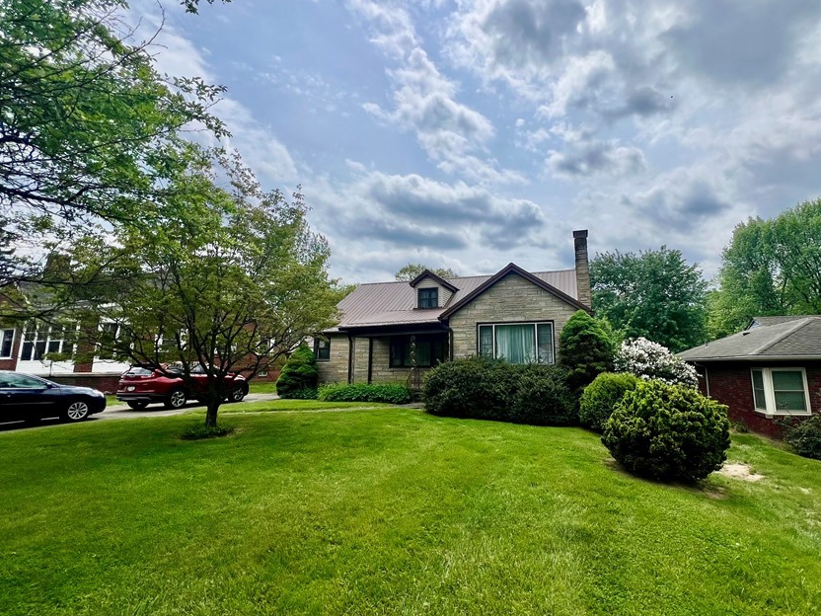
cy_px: 303
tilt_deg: +7.9
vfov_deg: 78.1
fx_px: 379
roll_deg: -0.3
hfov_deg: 93.7
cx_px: 478
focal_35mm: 16
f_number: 1.8
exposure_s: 1/3774
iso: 32
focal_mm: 1.57
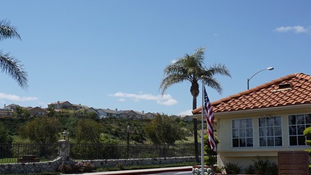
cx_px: 171
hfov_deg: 44.5
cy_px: 97
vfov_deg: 25.9
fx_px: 379
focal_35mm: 46
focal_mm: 16
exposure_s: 1/320
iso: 100
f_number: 9
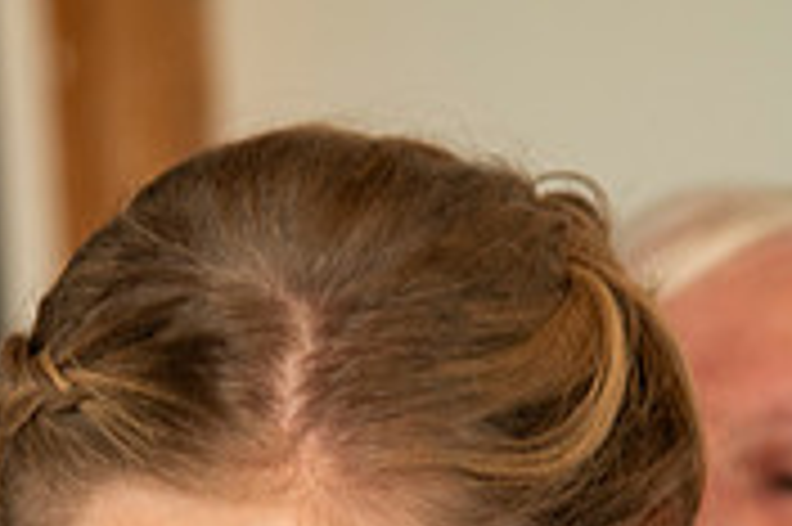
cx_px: 270
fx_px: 8704
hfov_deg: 5.2
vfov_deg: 3.5
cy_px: 722
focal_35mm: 396
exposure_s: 1/125
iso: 400
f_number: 4
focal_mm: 120
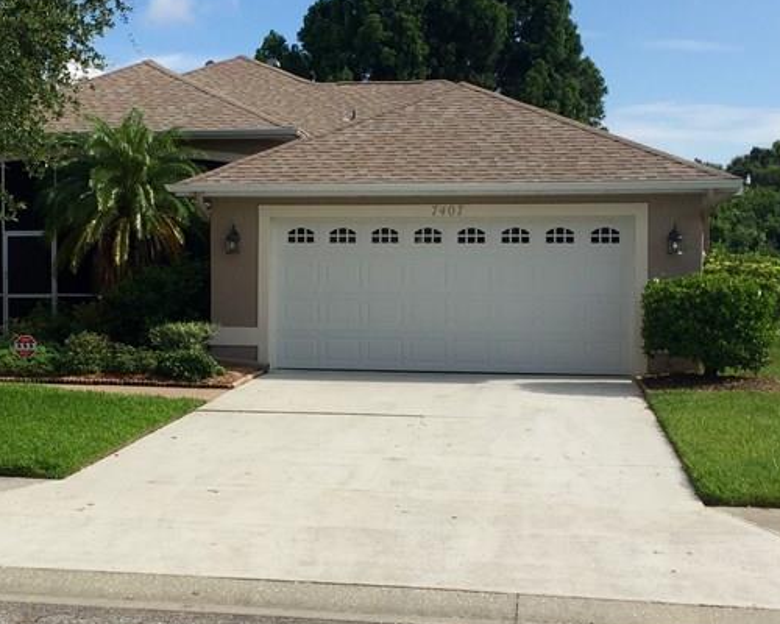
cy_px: 317
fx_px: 1339
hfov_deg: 32.3
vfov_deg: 26.2
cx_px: 270
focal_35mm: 58
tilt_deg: -1.6
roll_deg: -1.3
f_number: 2.2
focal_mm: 4.15
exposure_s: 1/2198
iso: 32
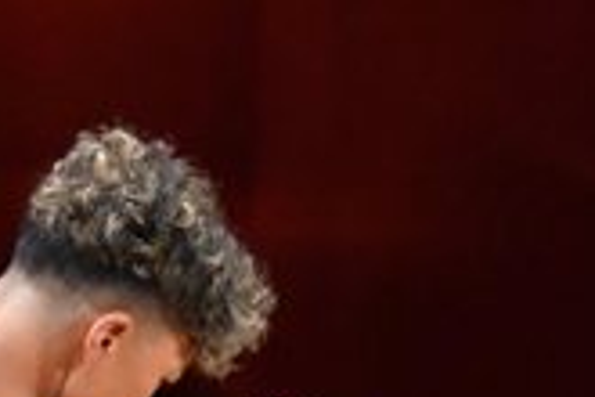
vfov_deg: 1.1
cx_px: -182
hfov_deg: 1.6
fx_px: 20956
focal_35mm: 1268
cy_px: 686
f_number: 5.6
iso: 4000
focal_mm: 180
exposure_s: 1/400
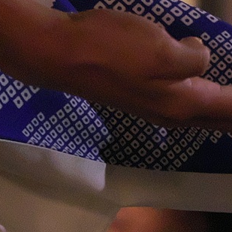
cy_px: -489
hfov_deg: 2.5
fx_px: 5376
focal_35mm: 709
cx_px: -232
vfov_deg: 2.4
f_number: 3.5
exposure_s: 1/25
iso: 1600
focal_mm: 70
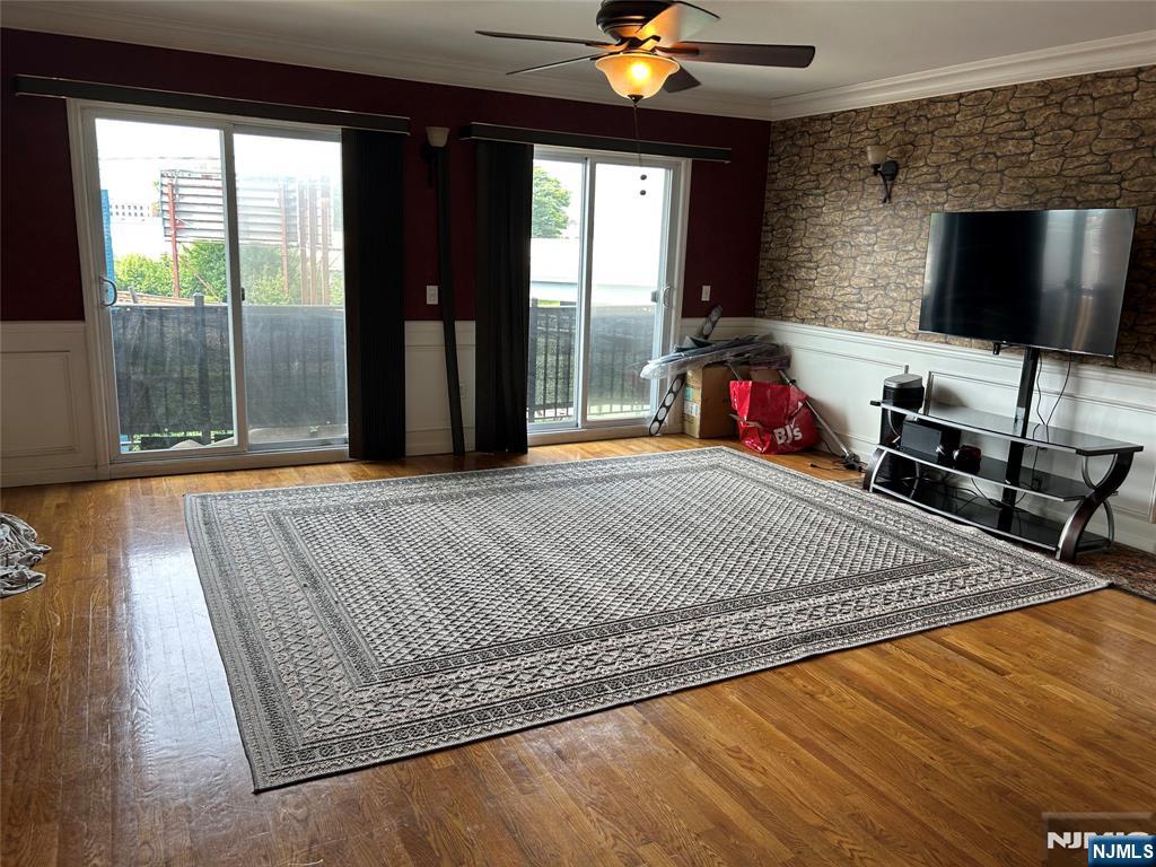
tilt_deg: -12.1
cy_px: 434
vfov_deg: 53.1
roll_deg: -2.3
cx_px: 578
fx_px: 868
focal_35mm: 26
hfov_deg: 67.3
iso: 64
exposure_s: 1/120
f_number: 1.5
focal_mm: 5.7
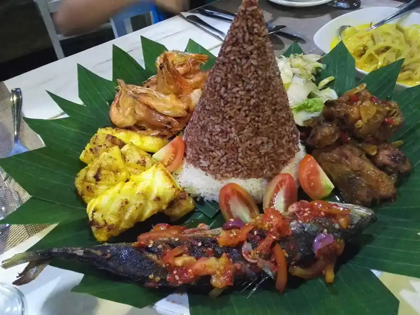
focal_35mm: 29
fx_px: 352
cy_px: 158
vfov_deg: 48.2
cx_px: 210
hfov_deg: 61.7
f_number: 2
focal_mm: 3.8
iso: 800
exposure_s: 1/16.7
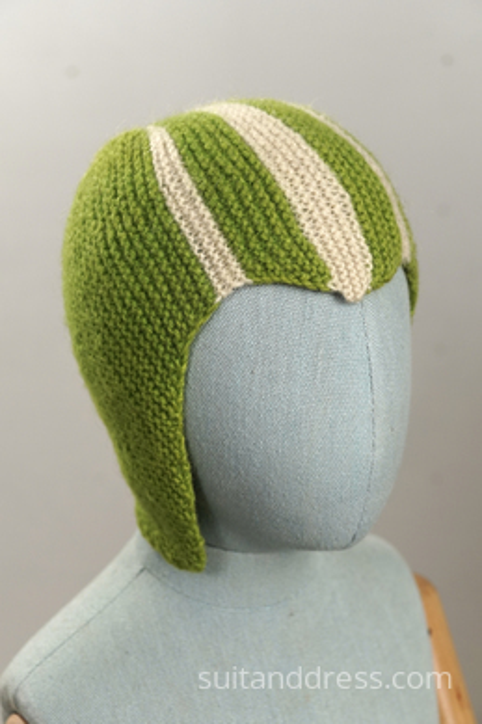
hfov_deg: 28.1
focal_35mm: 48
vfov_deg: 41.1
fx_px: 965
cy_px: 362
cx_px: 241
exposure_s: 1/100
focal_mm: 32
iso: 400
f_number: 4
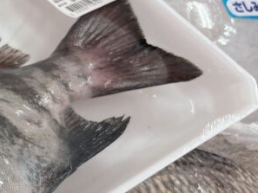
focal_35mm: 84
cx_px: -116
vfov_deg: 17.4
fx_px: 626
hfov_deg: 20.3
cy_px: 164
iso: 80
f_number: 1.6
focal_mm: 5.96
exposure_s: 1/120
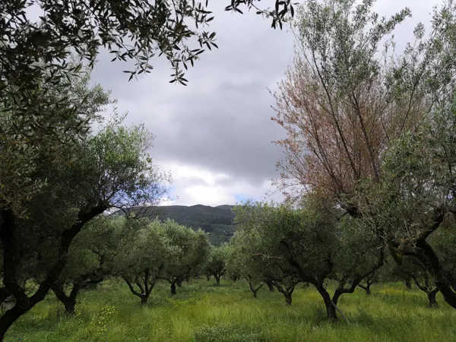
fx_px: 356
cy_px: 171
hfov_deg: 65.3
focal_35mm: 27
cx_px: 228
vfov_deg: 51.4
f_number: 1.8
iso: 50
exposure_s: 1/963
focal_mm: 3.95
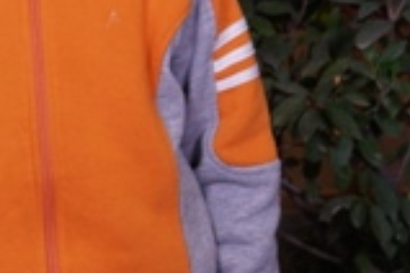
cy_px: -73
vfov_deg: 8.0
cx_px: 101
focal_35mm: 169
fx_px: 1925
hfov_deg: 12.1
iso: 320
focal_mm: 40
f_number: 4.5
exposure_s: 1/125
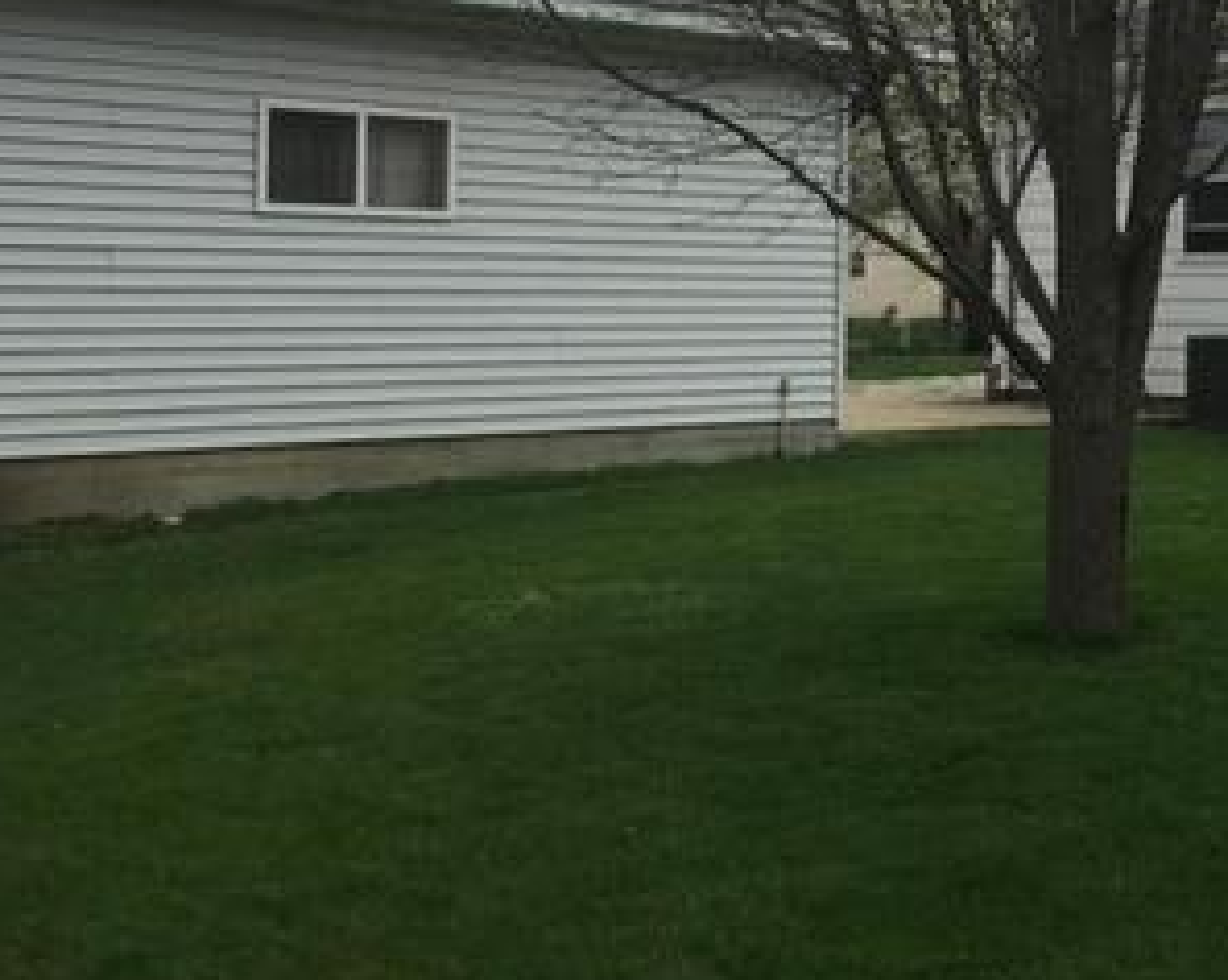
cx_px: 912
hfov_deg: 30.5
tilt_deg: -1.4
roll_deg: -1.1
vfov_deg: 24.8
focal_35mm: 61
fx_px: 2215
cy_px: 298
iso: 32
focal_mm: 4.15
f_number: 2.2
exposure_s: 1/1980
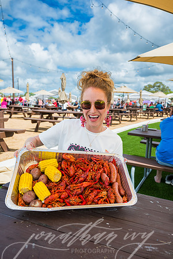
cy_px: 130
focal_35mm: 30
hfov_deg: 43.6
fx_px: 216
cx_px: 86
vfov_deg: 61.9
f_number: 5.6
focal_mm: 30
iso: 100
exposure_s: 1/400
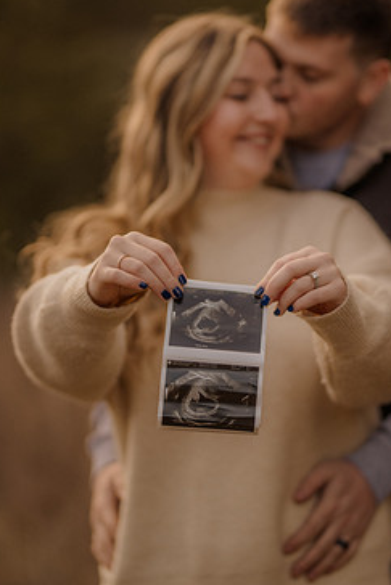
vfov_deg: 19.4
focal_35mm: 105
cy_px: 280
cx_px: 230
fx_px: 1709
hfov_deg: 13.0
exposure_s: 1/1000
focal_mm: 85
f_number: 1.4
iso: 320
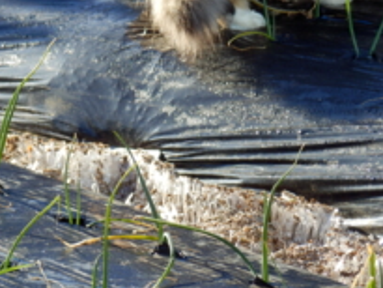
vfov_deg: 5.5
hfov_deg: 7.2
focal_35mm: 273
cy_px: 157
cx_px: 84
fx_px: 3022
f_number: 5.4
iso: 80
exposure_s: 1/160
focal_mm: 25.1
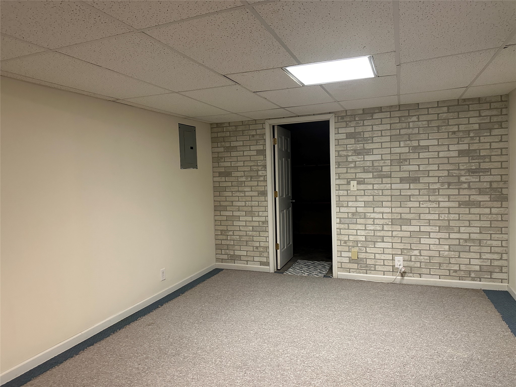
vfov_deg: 56.8
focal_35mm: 24
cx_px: 258
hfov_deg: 71.6
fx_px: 358
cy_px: 194
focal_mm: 6.86
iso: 500
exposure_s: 1/60
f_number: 1.78
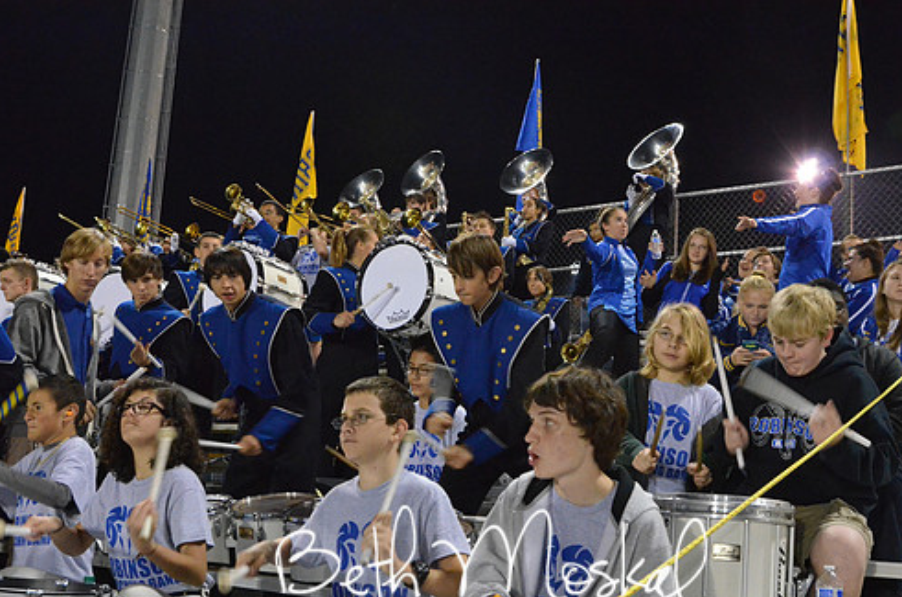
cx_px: 456
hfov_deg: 49.6
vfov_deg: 34.0
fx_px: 975
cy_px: 349
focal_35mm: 39
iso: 6400
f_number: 4.5
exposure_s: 1/80
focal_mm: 22
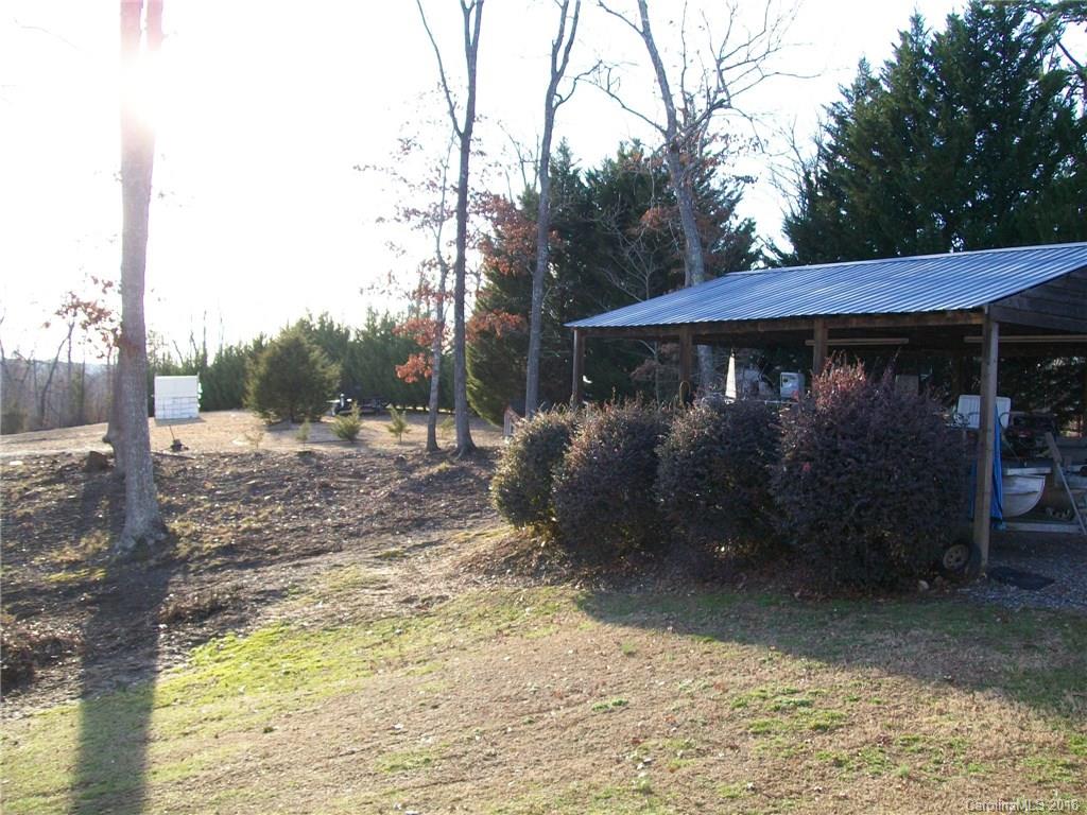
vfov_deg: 39.7
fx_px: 1130
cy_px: 408
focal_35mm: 36
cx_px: 544
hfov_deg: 51.4
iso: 64
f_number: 2.7
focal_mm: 6
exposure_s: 1/125
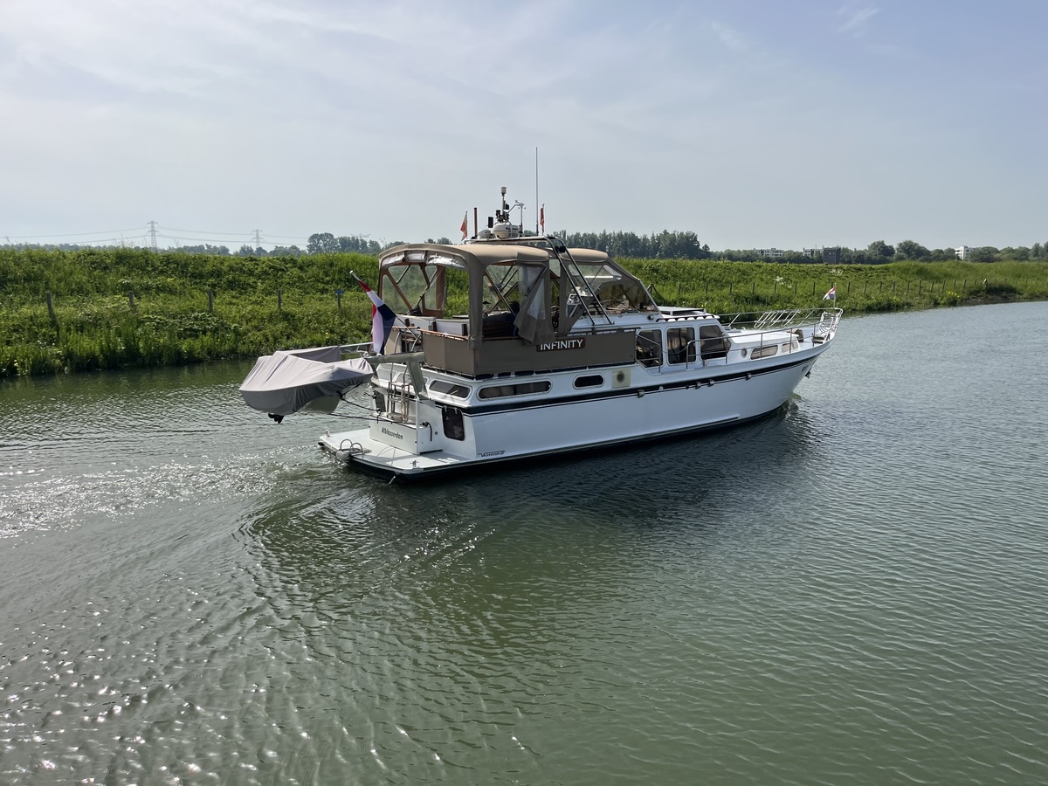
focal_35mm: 26
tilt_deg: -9.7
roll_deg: -0.1
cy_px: 393
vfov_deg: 53.1
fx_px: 787
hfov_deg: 67.3
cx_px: 524
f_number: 1.6
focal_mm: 5.1
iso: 50
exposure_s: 1/5319
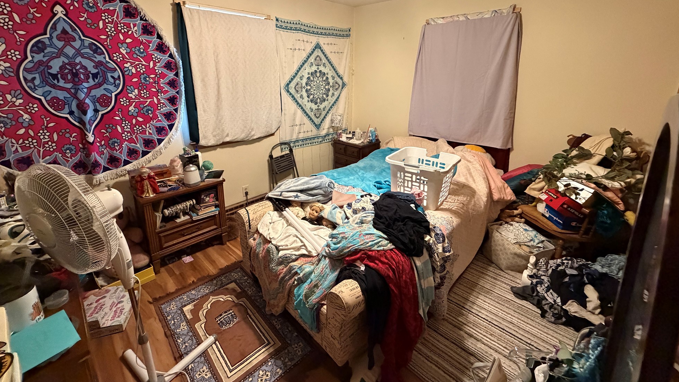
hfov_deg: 99.4
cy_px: 141
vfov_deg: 66.0
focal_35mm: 16
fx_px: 288
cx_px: 338
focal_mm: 2.22
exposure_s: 1/60
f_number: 2.2
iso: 800
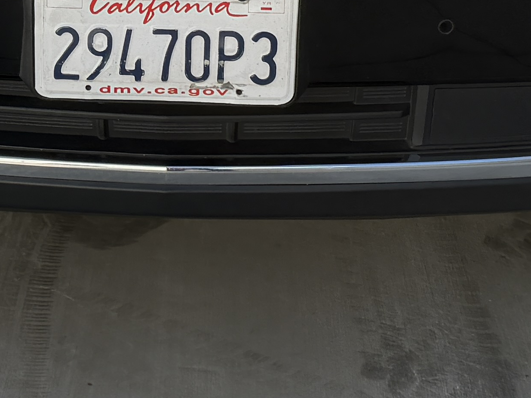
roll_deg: -1.1
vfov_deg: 13.1
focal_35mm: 111
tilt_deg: -14.4
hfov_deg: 17.5
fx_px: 1703
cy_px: -12
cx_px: 64
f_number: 1.78
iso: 100
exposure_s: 1/2907
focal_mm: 6.76
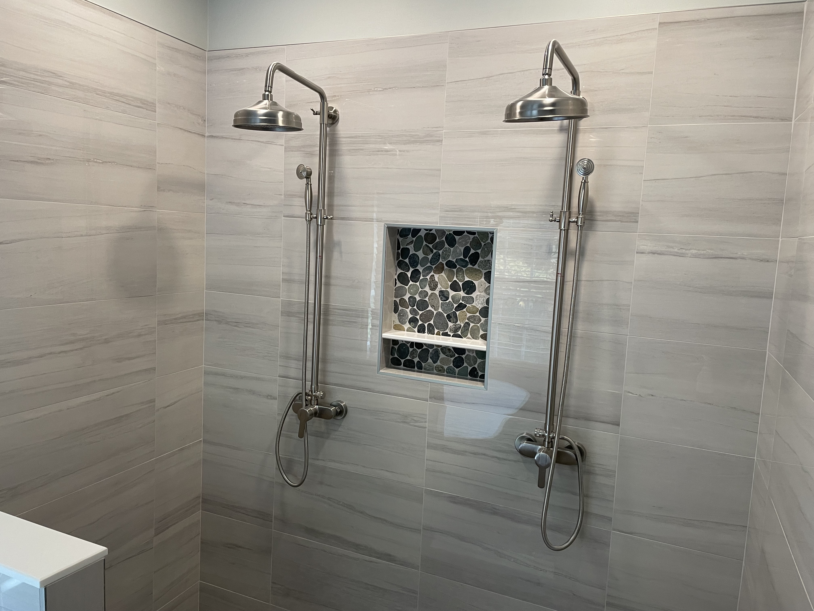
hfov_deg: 67.3
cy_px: 306
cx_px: 407
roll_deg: -3.3
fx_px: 611
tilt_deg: -4.9
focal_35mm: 26
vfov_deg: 53.1
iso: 80
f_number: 1.6
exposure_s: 1/60
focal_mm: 4.2
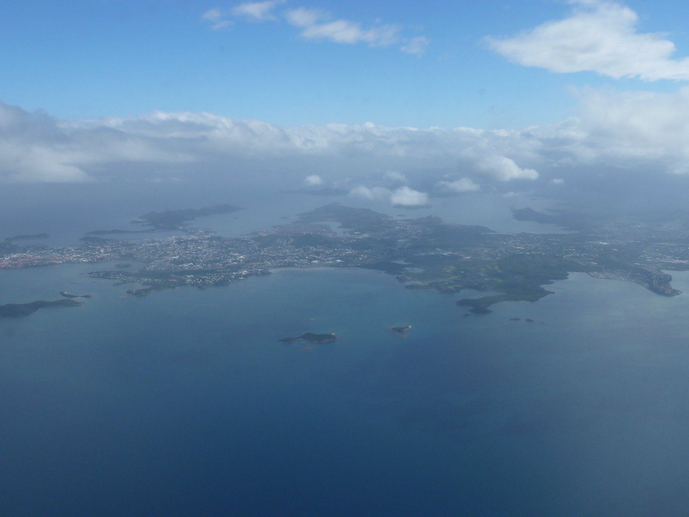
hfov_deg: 50.1
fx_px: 736
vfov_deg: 38.7
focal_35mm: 37
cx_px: 344
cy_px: 258
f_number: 5.6
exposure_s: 1/400
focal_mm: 6.1
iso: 80
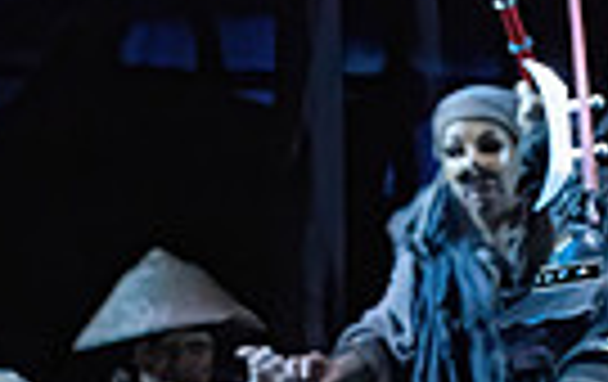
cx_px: 1239
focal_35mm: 873
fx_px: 14496
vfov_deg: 1.5
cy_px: 438
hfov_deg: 2.4
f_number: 5
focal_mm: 200
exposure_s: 1/400
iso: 20000
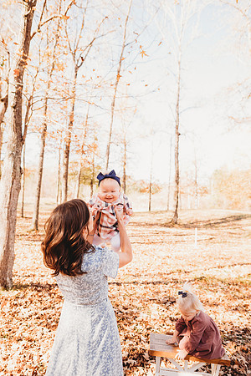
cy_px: 188
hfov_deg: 53.1
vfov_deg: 73.7
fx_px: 251
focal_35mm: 24
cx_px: 126
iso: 100
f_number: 2.8
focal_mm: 24
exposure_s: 1/160
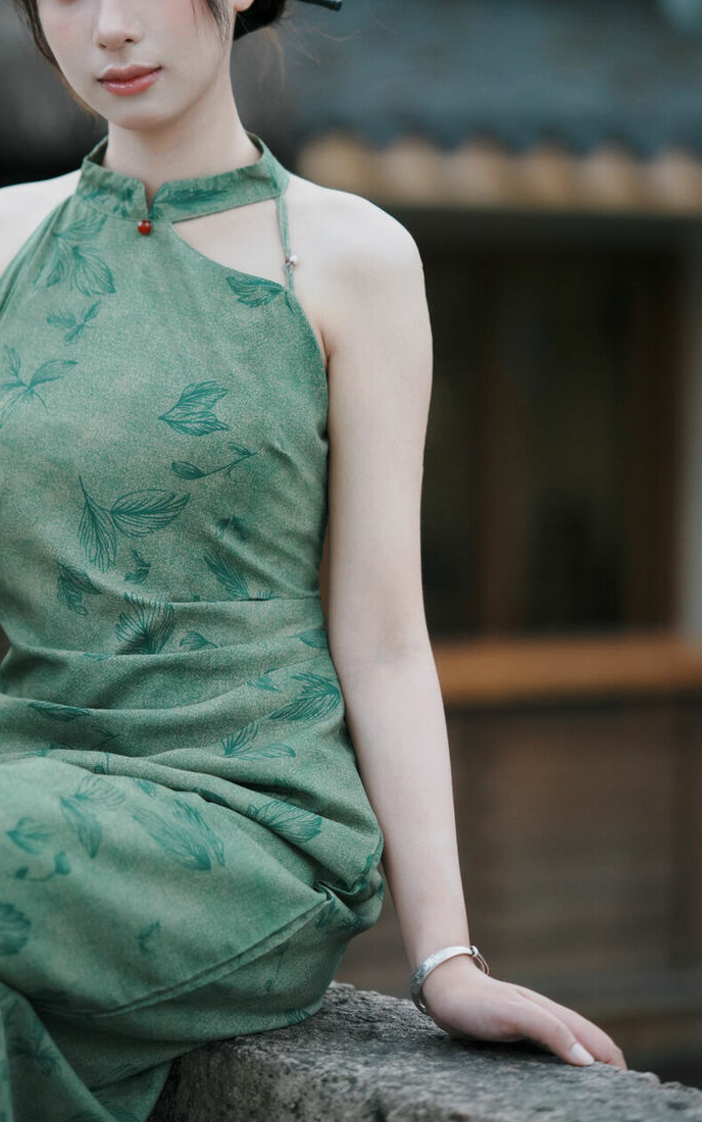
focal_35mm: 124
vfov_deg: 16.8
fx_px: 3794
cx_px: 170
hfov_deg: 10.5
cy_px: 402
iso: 640
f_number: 1.4
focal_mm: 85
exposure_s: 1/3200
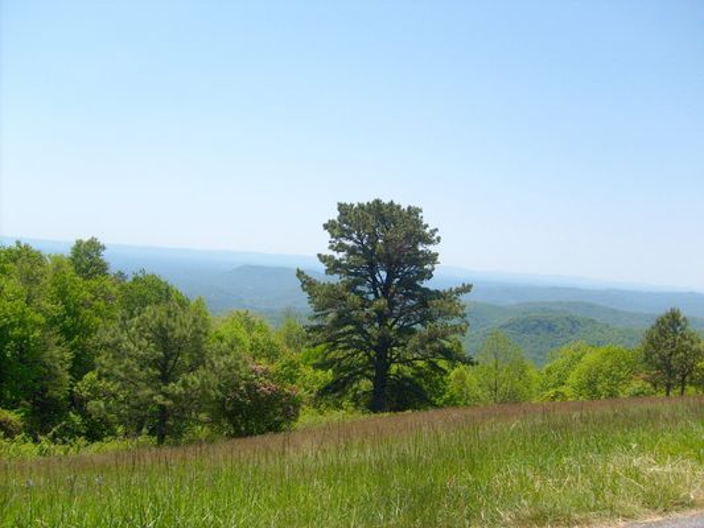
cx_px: 352
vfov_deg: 40.7
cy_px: 264
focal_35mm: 35
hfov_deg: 52.6
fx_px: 712
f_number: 7.1
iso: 80
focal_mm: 5.8
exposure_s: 1/350
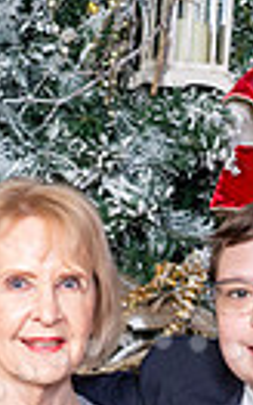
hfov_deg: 4.4
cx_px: 159
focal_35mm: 298
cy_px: 618
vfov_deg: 6.9
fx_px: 3284
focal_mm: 85
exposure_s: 1/125
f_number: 8
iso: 400
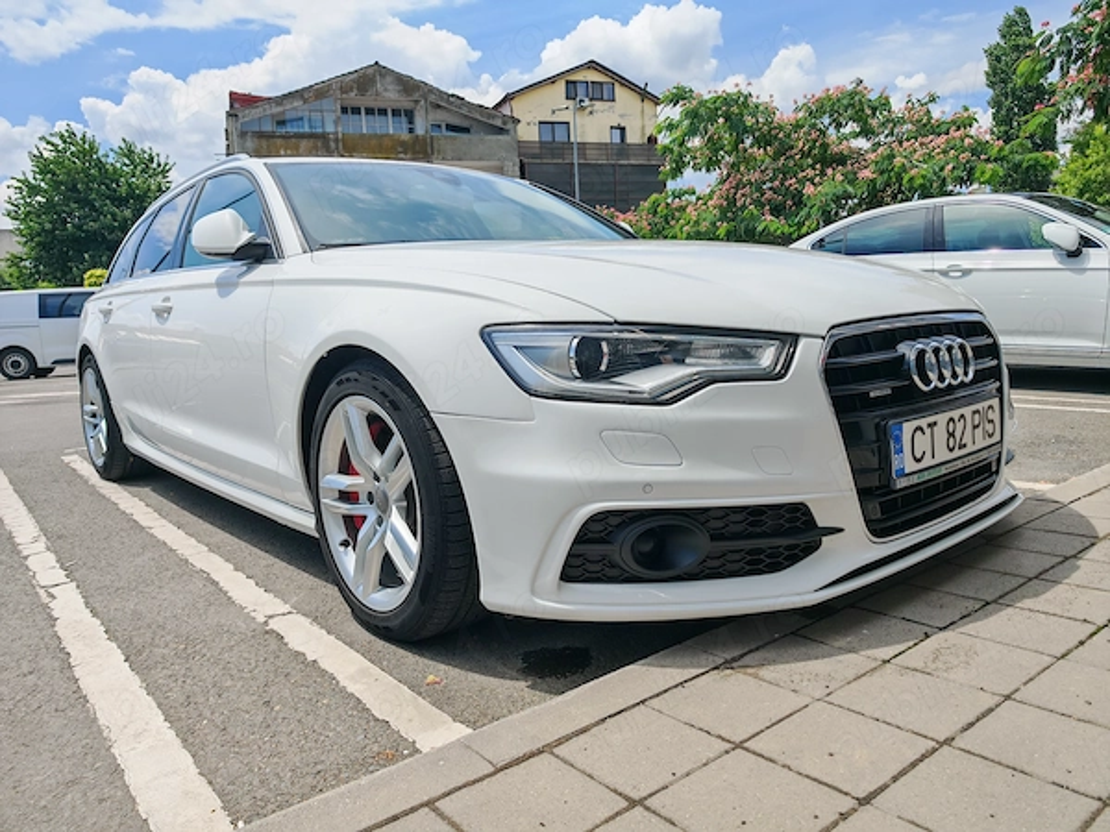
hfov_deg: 71.6
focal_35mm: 24
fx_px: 770
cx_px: 555
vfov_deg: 56.8
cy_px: 416
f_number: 2
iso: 100
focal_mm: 6.83
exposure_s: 1/9800
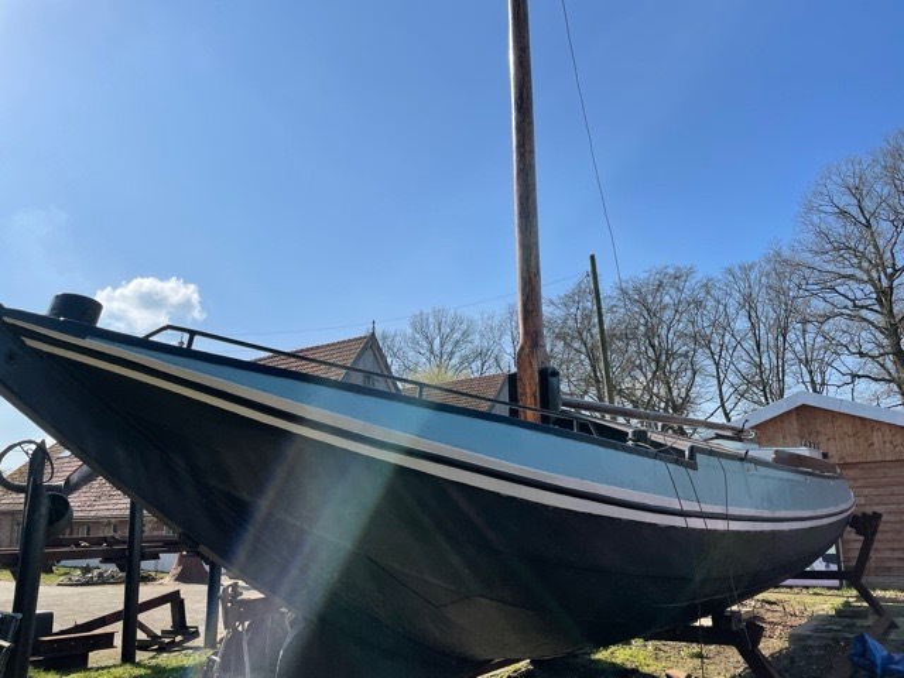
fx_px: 679
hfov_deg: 67.3
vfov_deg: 53.1
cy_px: 339
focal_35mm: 26
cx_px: 452
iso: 32
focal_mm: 4.2
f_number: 1.6
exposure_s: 1/5291
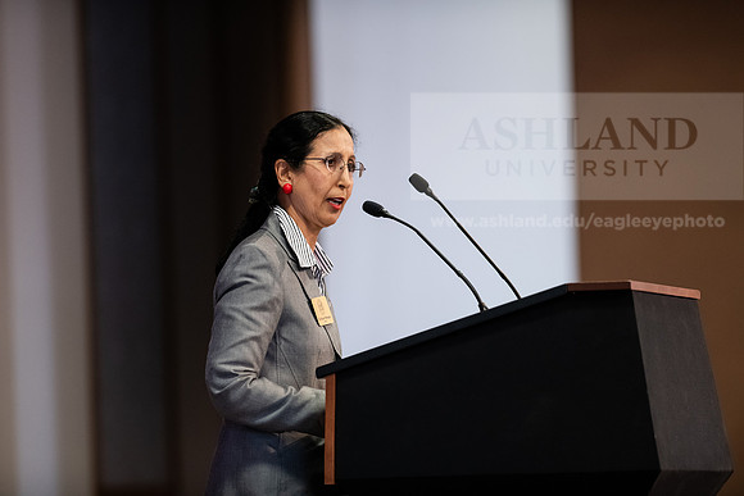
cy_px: 248
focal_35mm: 300
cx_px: 372
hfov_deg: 6.9
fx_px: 6201
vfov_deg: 4.6
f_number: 3.2
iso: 2000
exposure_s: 1/200
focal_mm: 300
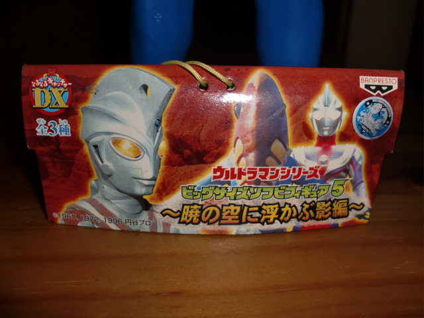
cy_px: 159
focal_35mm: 36
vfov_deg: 39.7
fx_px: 441
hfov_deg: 51.4
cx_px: 212
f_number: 7.9
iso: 64
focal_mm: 6.3
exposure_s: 1/30
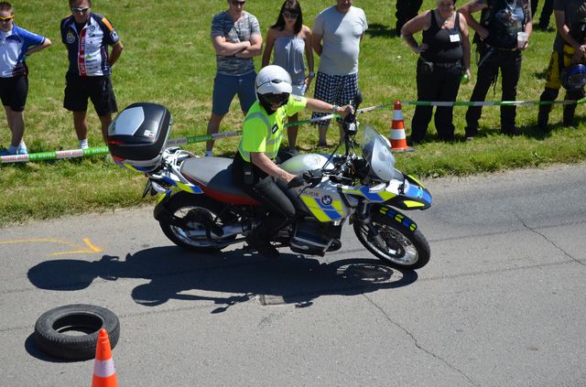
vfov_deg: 19.6
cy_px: 194
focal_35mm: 69
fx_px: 1120
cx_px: 293
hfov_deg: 29.3
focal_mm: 46
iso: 400
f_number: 6.3
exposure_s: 1/1600
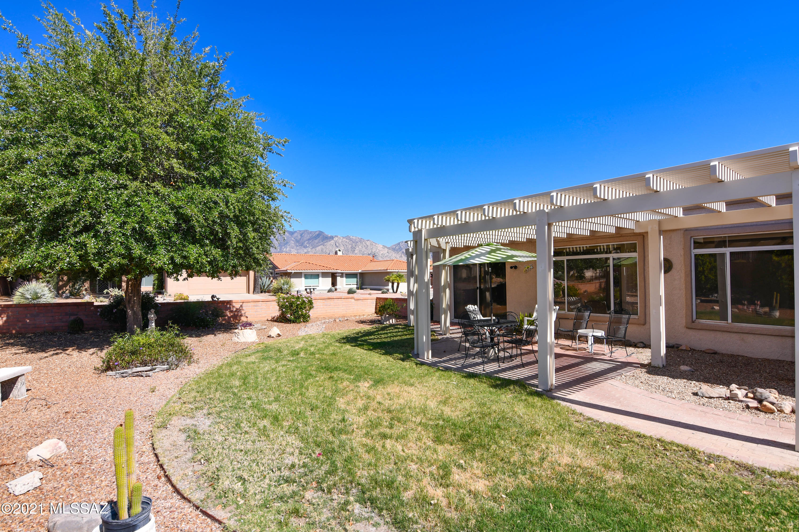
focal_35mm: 16
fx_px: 355
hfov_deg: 96.7
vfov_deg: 73.7
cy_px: 266
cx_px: 400
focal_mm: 11
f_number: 10
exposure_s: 1/250
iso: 100
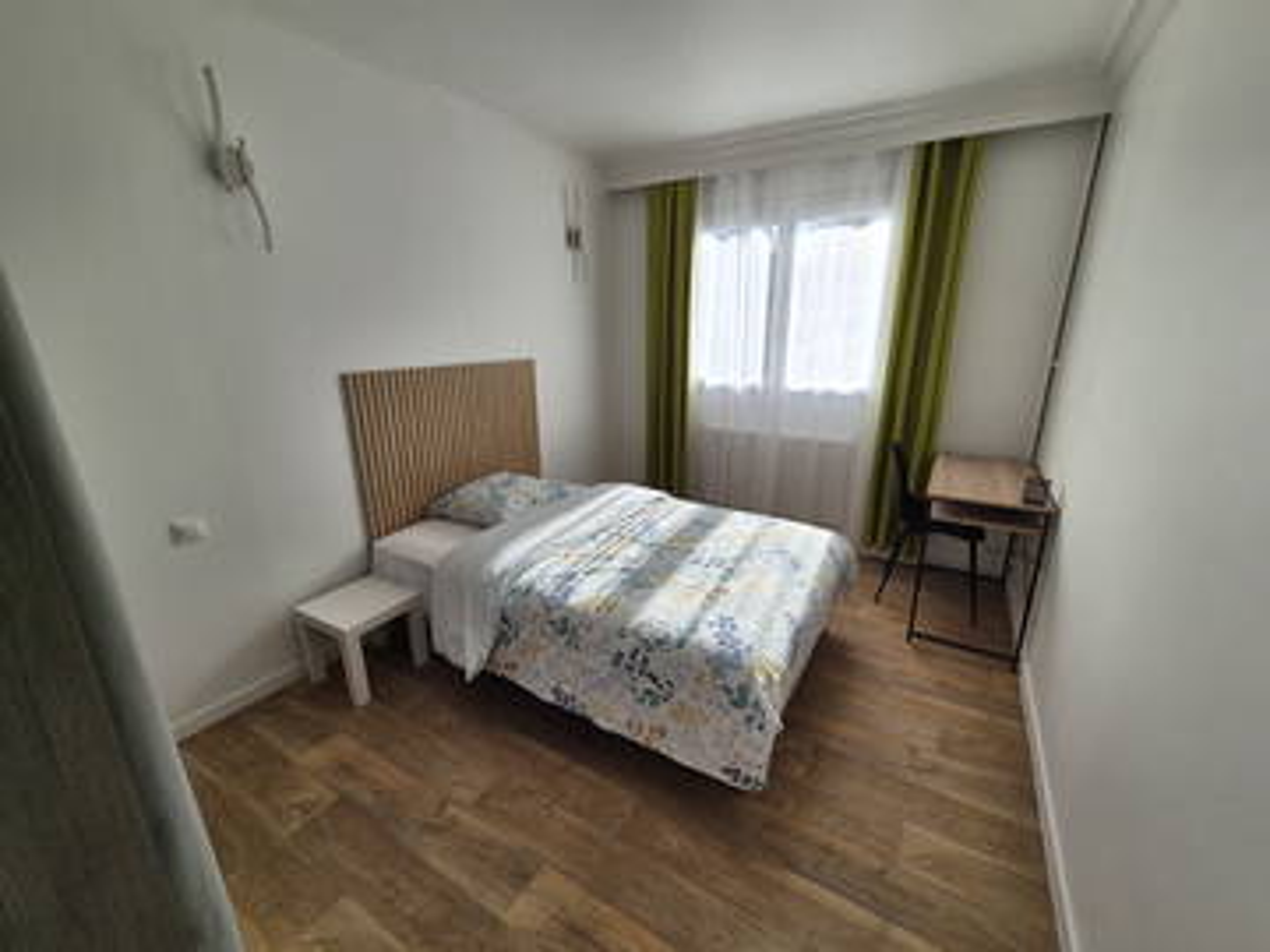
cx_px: 635
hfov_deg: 106.2
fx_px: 477
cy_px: 476
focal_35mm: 13
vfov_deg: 89.9
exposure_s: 1/1060
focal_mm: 2.2
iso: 50
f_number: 2.2
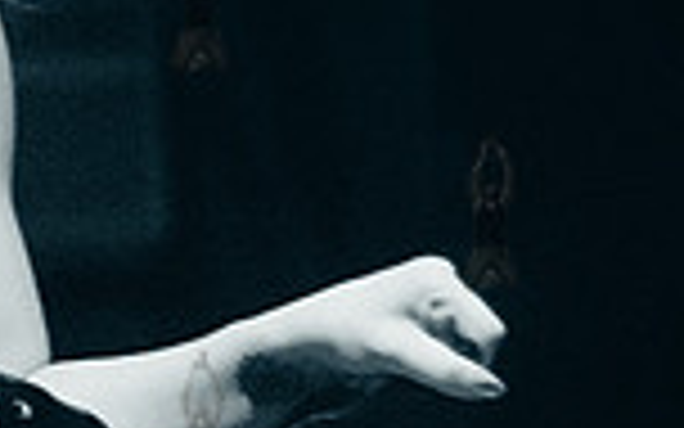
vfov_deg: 6.8
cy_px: 209
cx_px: -382
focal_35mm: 194
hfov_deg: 10.4
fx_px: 3616
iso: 4000
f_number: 1.8
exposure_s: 1/400
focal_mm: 50
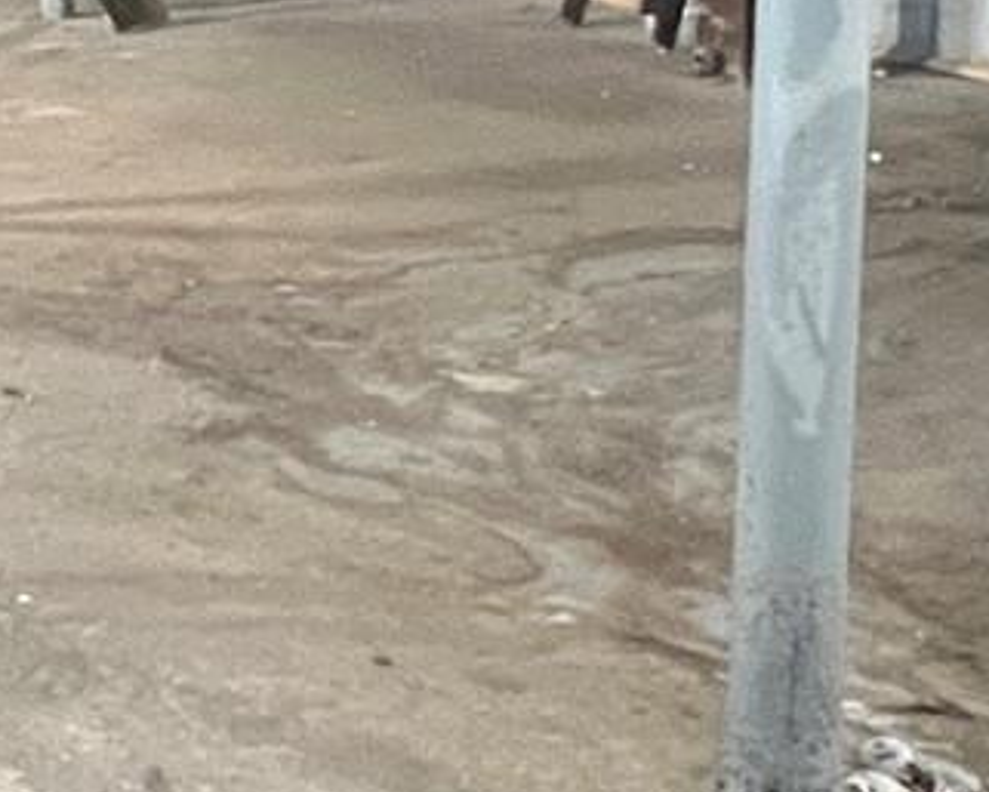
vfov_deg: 18.3
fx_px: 2372
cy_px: -74
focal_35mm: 81
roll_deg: -1.2
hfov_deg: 21.7
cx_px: -213
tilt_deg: -6.2
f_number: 1.8
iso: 1000
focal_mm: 1.57
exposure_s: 1/41
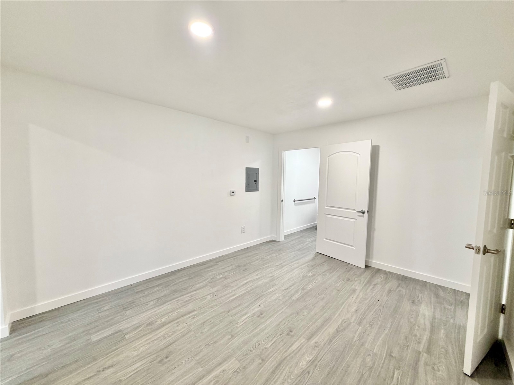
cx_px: 257
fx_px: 208
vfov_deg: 85.7
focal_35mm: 14
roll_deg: -0.1
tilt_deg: -4.0
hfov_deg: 102.1
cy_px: 192
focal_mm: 2.22
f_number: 2.2
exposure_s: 1/60
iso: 200
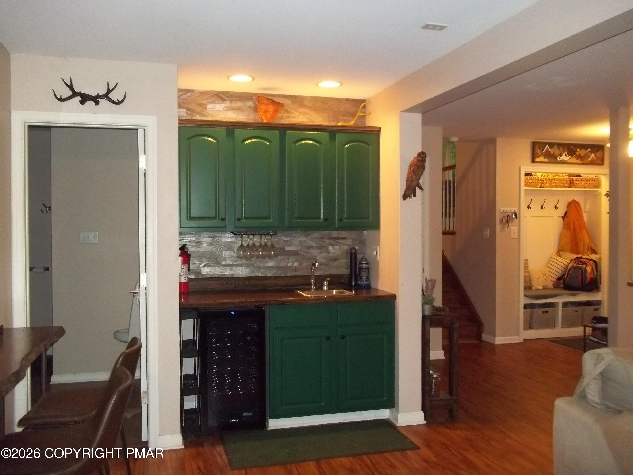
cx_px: 316
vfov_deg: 44.2
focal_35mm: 32
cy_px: 238
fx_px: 585
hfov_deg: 56.8
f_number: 2.9
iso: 400
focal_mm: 5.7
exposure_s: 1/30
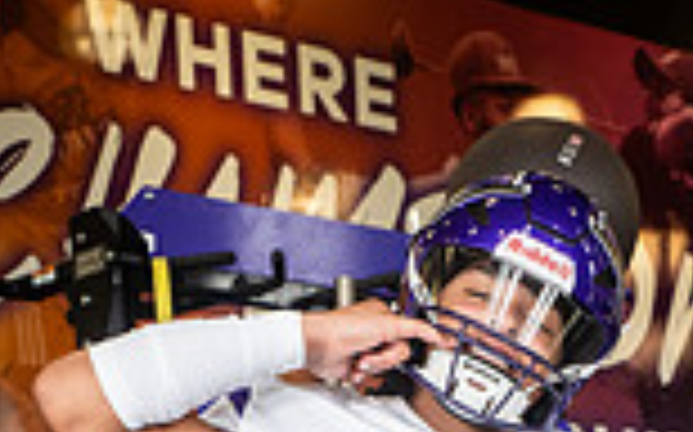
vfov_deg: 9.1
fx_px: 2472
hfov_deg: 15.9
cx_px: 477
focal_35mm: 131
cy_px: 976
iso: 800
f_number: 7.1
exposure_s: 1/250
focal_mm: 44
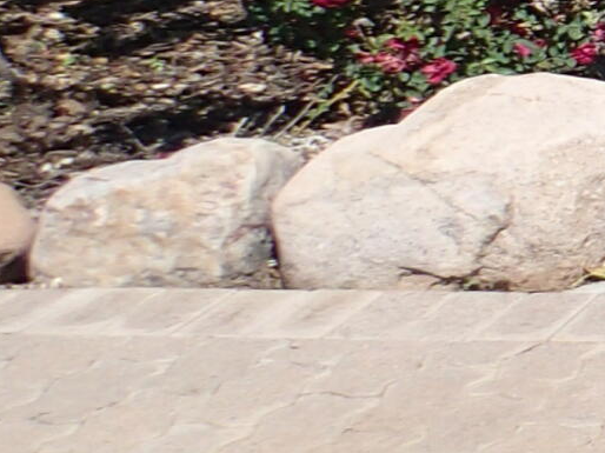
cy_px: -39
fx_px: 2551
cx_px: 1646
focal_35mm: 146
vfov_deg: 10.0
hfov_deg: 10.6
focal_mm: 4.5
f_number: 8
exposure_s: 1/160
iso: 100
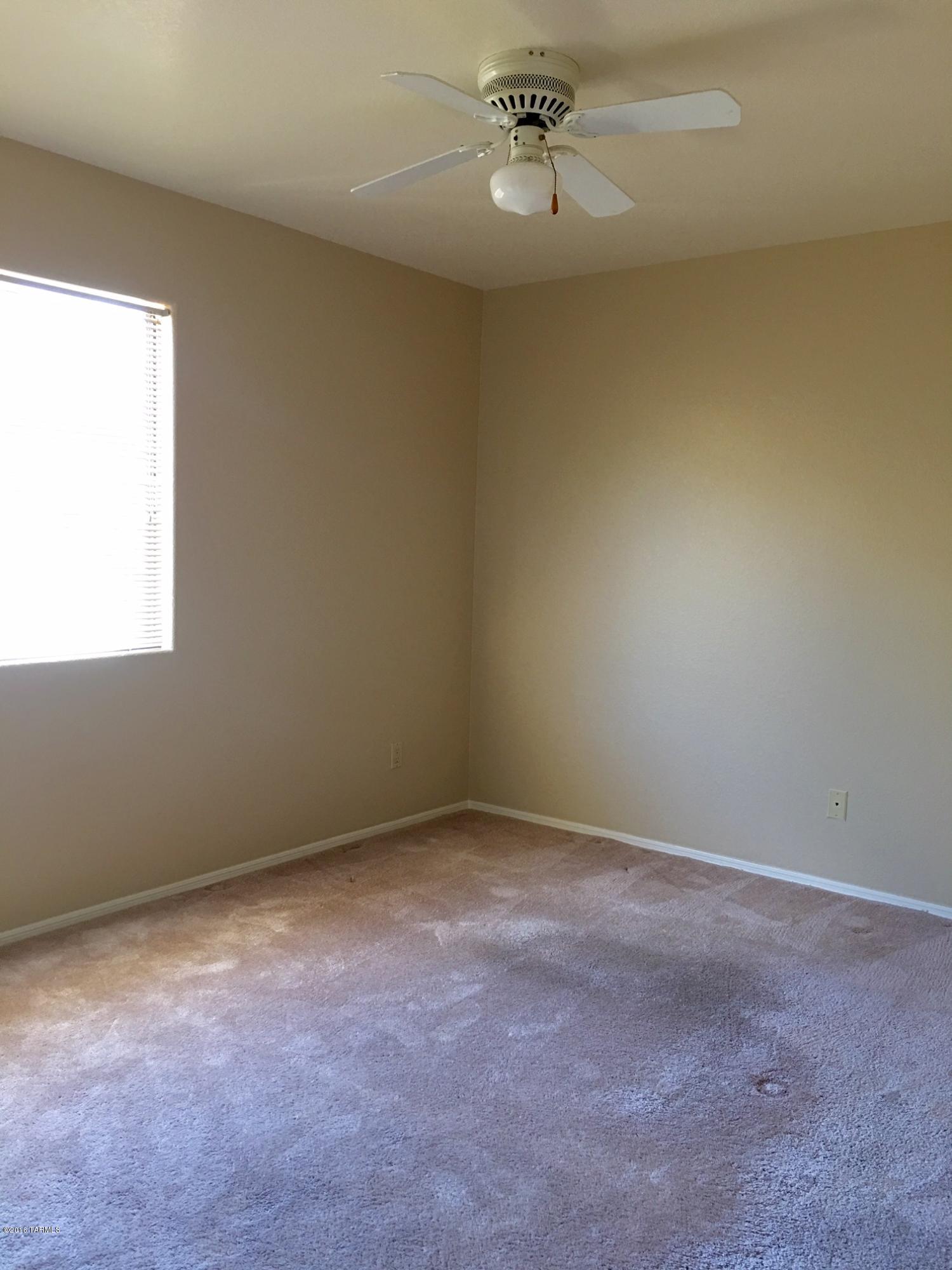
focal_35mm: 29
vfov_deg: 61.7
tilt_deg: -3.4
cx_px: 476
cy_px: 635
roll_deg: -2.4
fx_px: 1063
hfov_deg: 48.2
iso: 40
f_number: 2.2
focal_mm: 4.15
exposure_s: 1/15
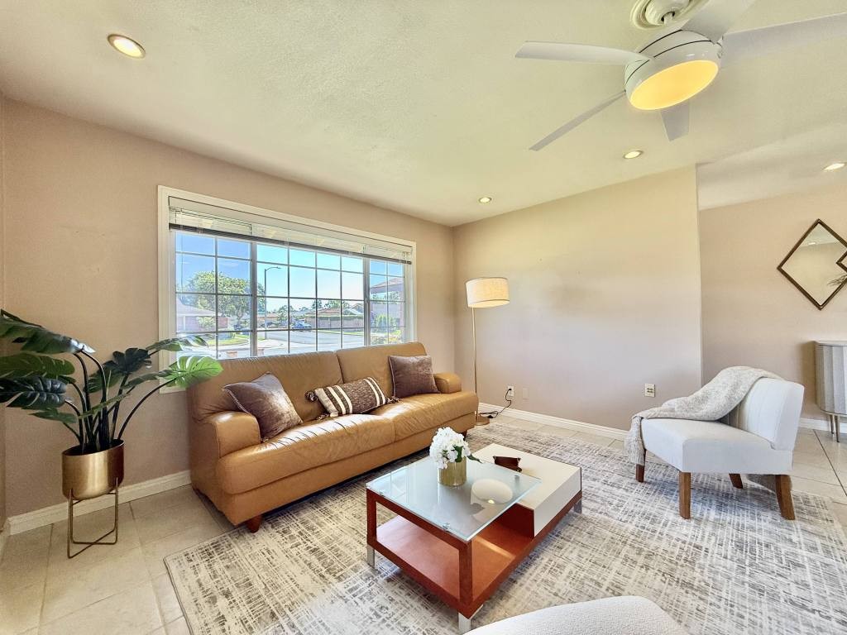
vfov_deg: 85.7
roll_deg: +0.5
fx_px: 343
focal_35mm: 14
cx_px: 424
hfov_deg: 102.1
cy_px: 318
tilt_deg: +0.4
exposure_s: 1/171
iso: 64
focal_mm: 2.22
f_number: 2.2
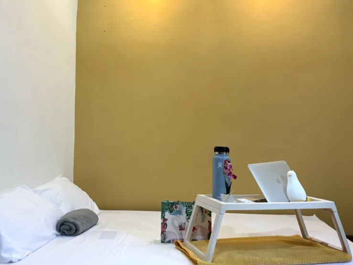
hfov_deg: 51.2
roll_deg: +0.4
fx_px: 367
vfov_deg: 39.4
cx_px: 153
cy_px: 100
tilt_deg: +6.5
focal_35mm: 36
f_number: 1.6
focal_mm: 5.96
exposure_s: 1/100
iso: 125
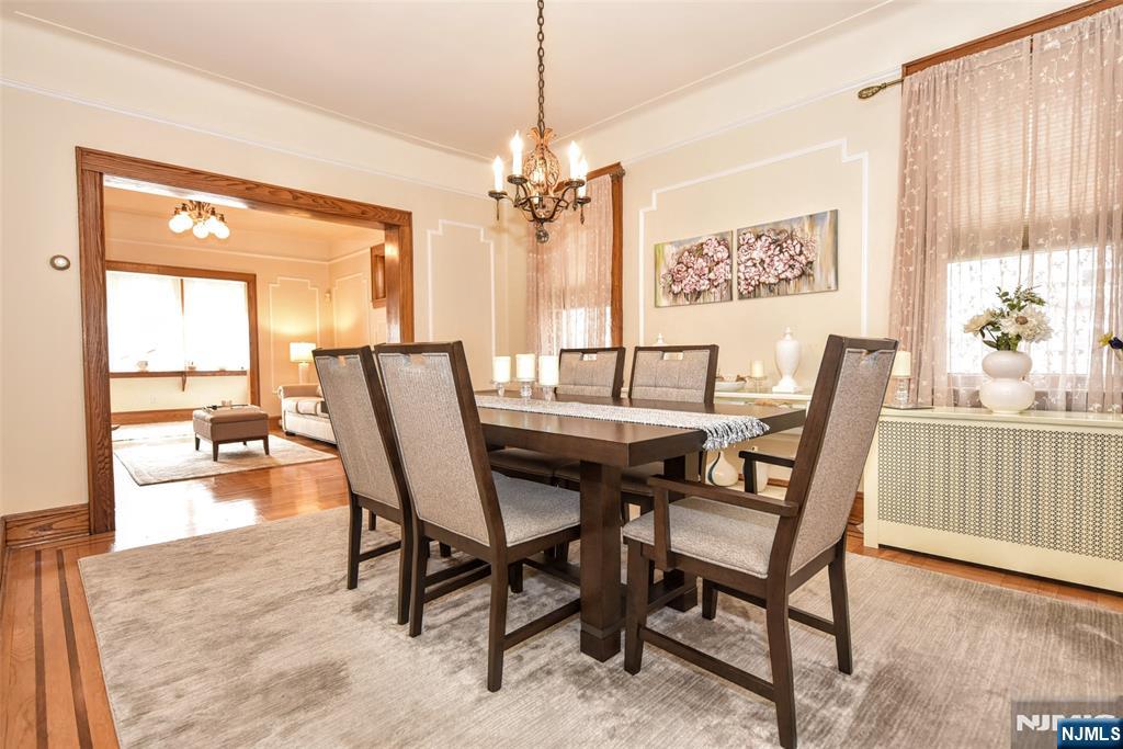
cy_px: 374
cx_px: 562
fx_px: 530
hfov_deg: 93.3
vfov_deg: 70.5
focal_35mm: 17
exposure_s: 1/60
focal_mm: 17
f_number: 3.5
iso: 800
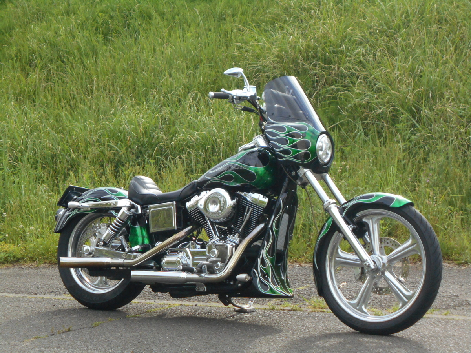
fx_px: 1170
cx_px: 236
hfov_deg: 22.8
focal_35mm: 86
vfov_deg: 17.2
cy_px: 176
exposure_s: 1/250
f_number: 6.3
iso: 220
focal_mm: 15.4
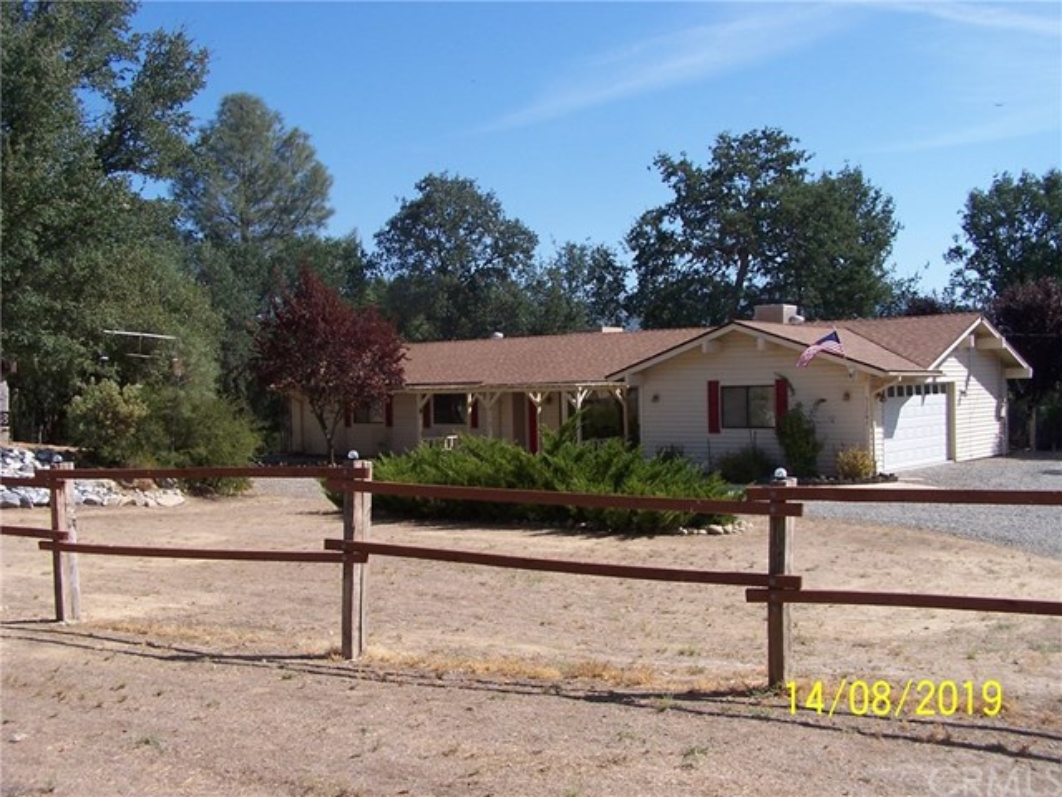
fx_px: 1227
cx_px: 531
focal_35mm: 40
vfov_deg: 36.0
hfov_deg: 46.8
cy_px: 398
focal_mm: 6.7
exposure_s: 1/750
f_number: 4
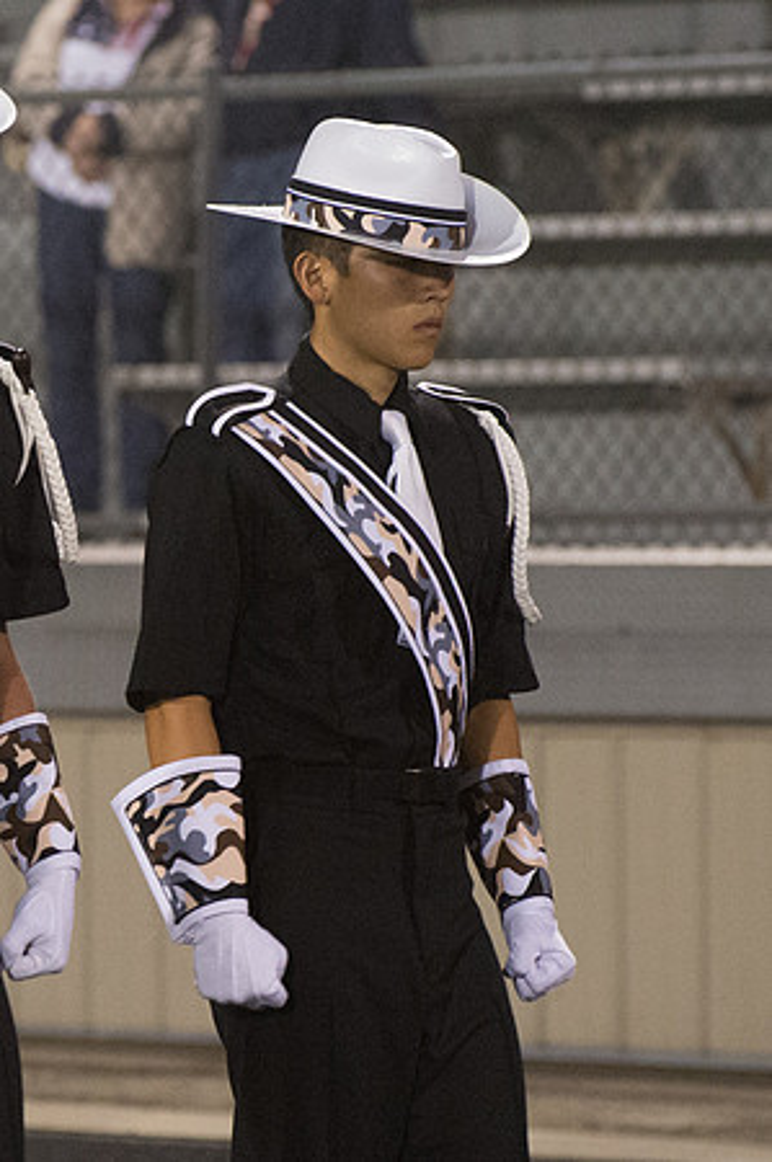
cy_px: 605
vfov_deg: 6.0
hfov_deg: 4.0
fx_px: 11098
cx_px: -24
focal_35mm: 344
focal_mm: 155
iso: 9000
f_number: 4.8
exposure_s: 1/160
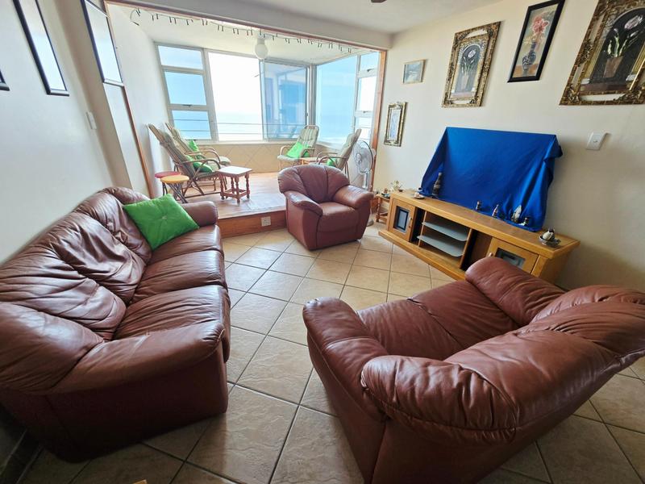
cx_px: 322
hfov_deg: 106.2
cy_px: 242
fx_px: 242
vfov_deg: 89.9
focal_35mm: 13
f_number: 2.2
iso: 64
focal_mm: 2.2
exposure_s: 1/50.3
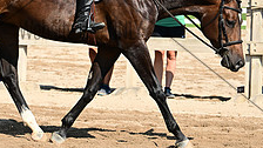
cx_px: 81
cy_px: -36
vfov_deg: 4.1
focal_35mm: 299
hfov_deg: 7.2
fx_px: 2085
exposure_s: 1/767
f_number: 5.6
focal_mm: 110
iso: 160
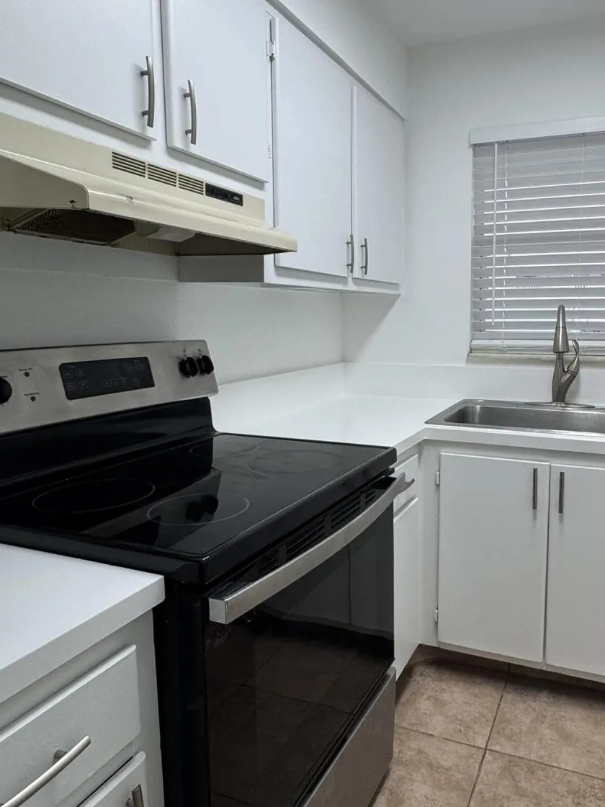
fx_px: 583
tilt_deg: -6.8
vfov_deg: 69.3
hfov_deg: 53.5
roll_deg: -0.1
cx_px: 415
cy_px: 383
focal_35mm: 25
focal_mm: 2.22
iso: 100
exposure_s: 1/120
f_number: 2.2
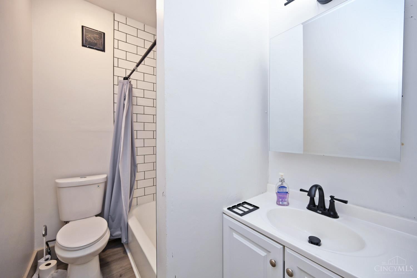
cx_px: 208
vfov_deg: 81.2
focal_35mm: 14
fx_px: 162
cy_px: 139
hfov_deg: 104.3
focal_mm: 14
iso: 200
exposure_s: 1/80
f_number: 4.5
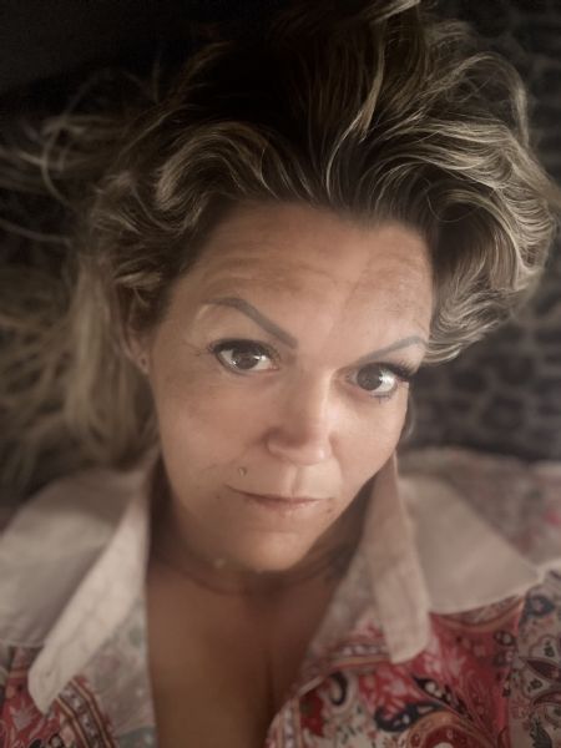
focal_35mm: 30
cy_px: 374
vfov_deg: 60.0
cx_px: 280
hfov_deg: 46.8
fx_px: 648
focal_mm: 2.69
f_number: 1.9
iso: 640
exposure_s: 1/16
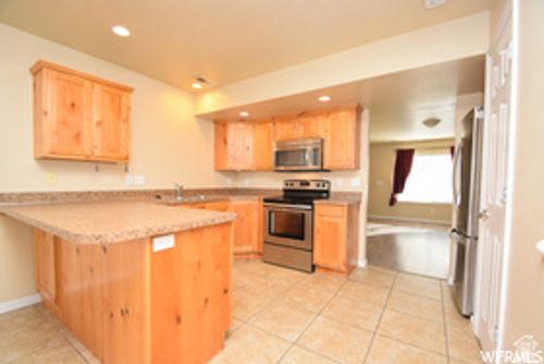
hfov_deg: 100.4
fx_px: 227
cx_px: 272
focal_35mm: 15
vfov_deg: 77.4
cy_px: 182
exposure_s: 1/125
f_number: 5.6
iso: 800
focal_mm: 10
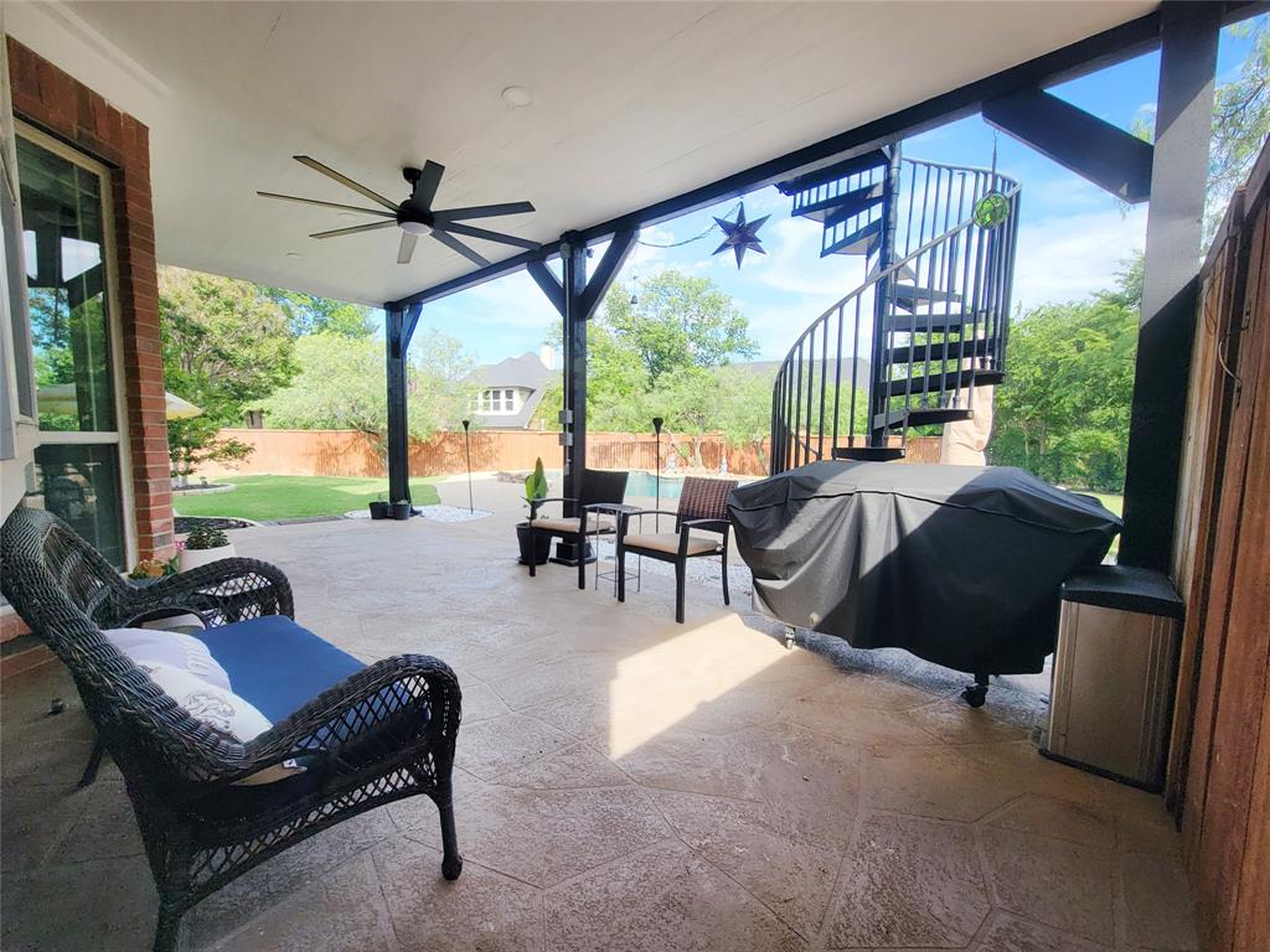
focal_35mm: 13
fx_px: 477
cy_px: 476
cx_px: 635
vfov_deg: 89.9
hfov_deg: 106.2
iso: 50
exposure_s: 1/902
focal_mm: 2.2
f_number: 2.2
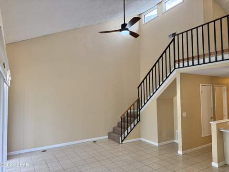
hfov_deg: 71.7
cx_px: 114
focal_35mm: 24
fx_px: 159
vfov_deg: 56.7
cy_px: 86
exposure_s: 1/202
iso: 200
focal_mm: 6.76
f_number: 1.78
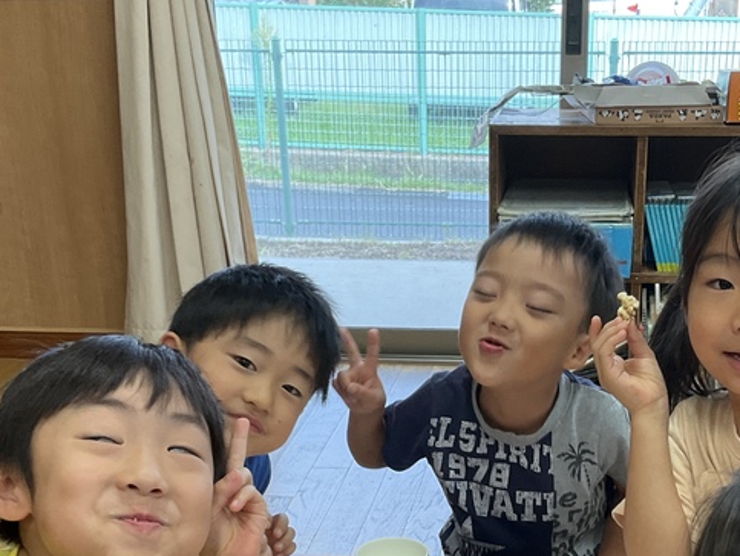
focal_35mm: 60
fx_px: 1284
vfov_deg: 23.8
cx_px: 510
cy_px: 499
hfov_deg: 31.8
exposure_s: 1/60
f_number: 1.8
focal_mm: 3
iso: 50
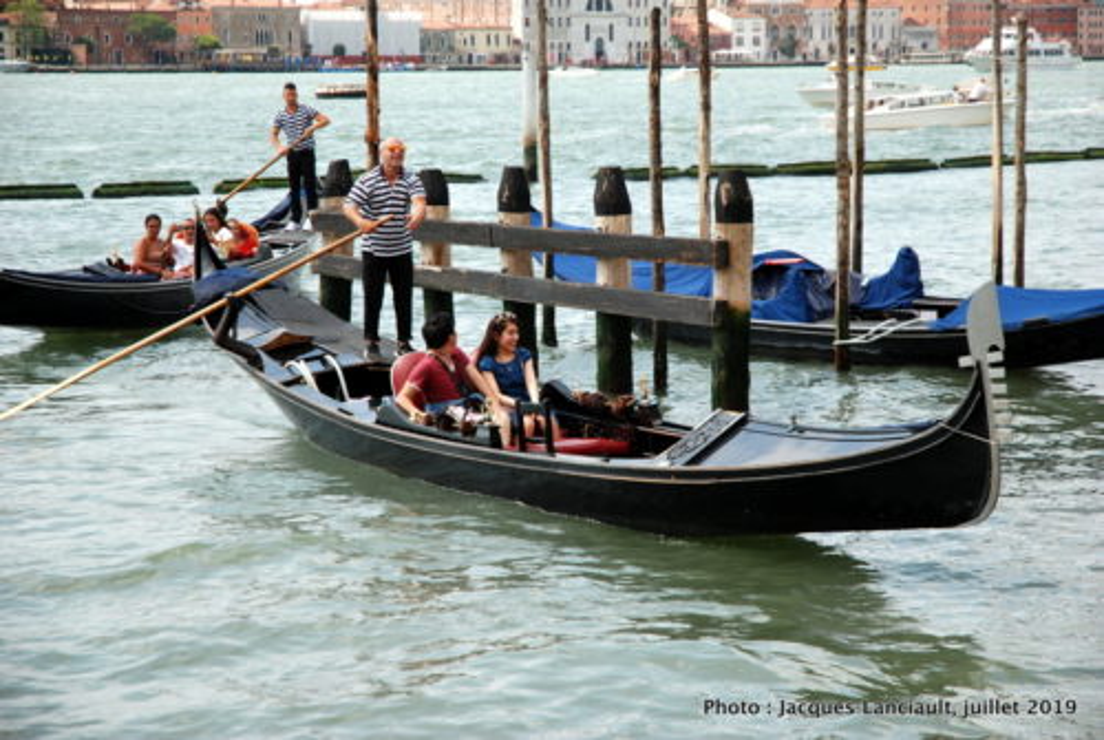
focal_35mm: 105
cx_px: 552
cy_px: 370
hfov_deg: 19.4
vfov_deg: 13.1
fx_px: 3225
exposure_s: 1/320
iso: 100
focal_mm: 70
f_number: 4.5
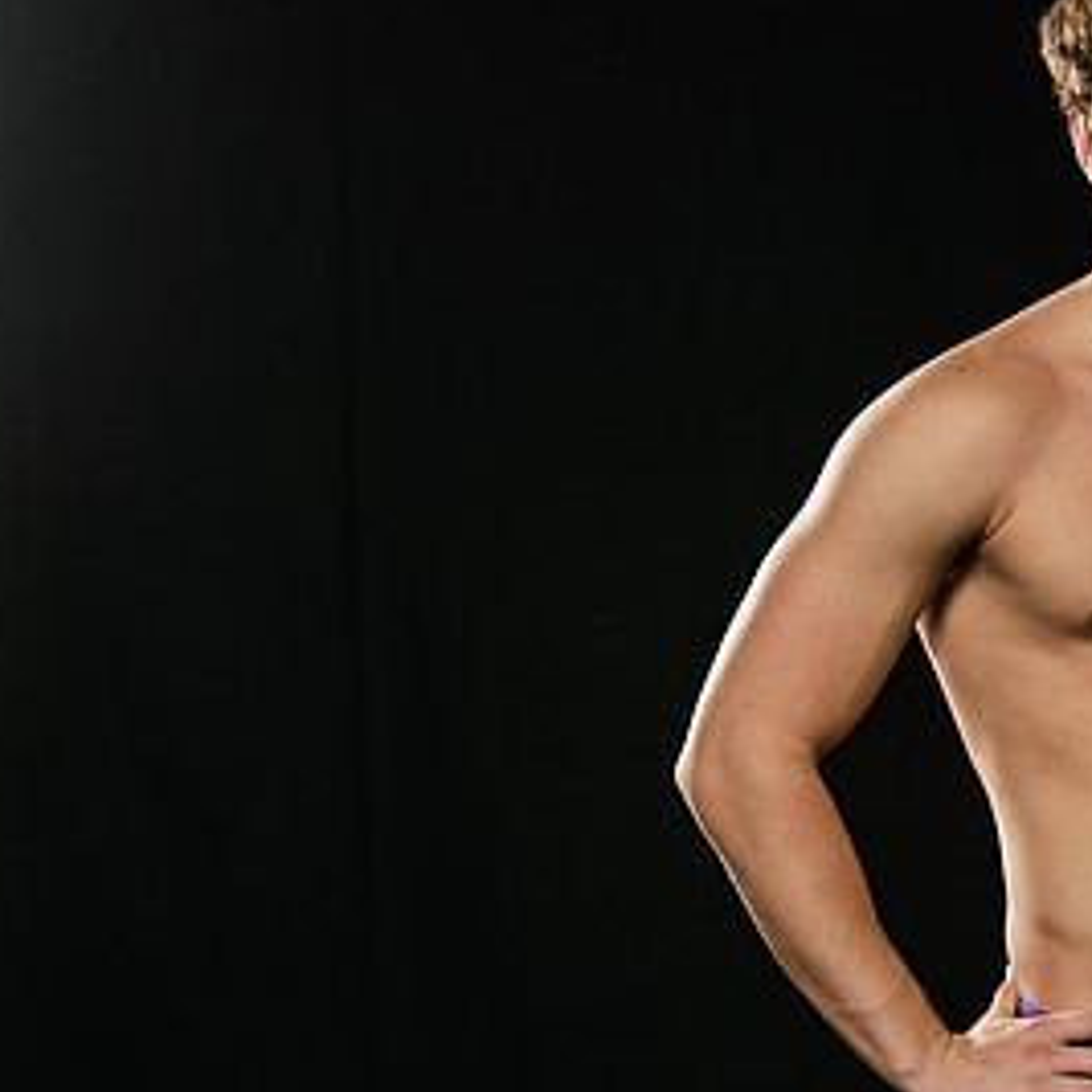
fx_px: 7388
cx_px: 1059
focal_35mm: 207
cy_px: 579
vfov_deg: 8.5
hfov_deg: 8.4
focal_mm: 112
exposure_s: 1/250
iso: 320
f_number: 6.3
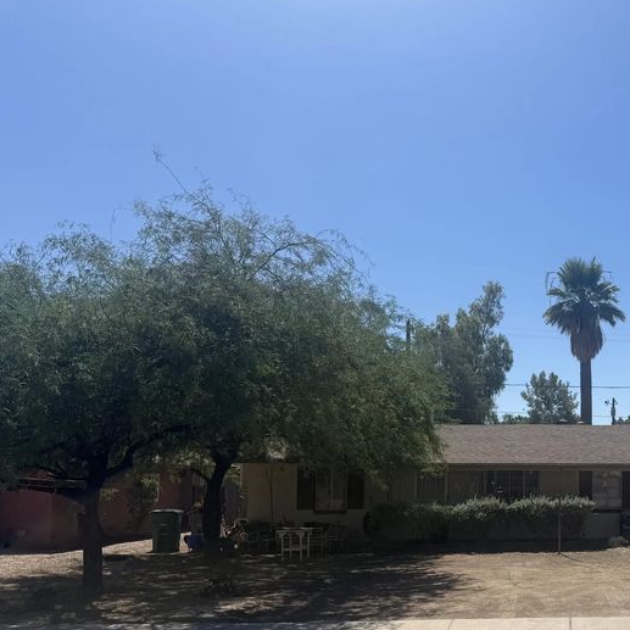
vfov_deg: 39.6
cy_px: 414
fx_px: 865
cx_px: 581
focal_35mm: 42
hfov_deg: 37.1
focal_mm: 6.76
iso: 80
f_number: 1.78
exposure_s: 1/7353
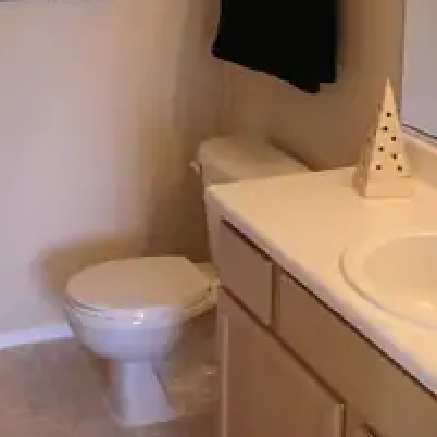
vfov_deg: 25.7
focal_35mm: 65
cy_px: 48
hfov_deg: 26.5
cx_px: 207
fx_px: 928
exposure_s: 1/45
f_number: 2.8
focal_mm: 6.1
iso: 160
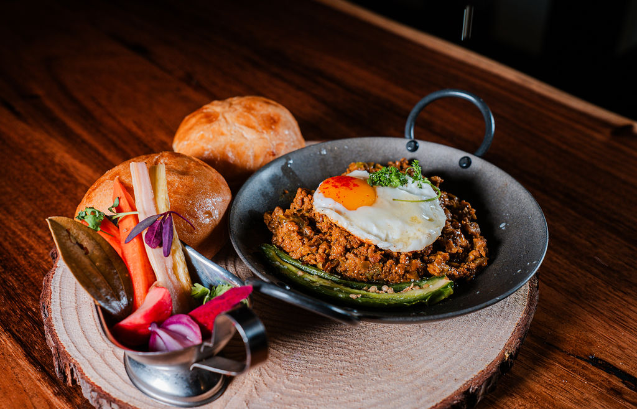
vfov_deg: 28.1
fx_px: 816
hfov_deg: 42.6
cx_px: 337
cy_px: 188
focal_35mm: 47
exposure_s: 1/125
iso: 320
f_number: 5.6
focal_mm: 43
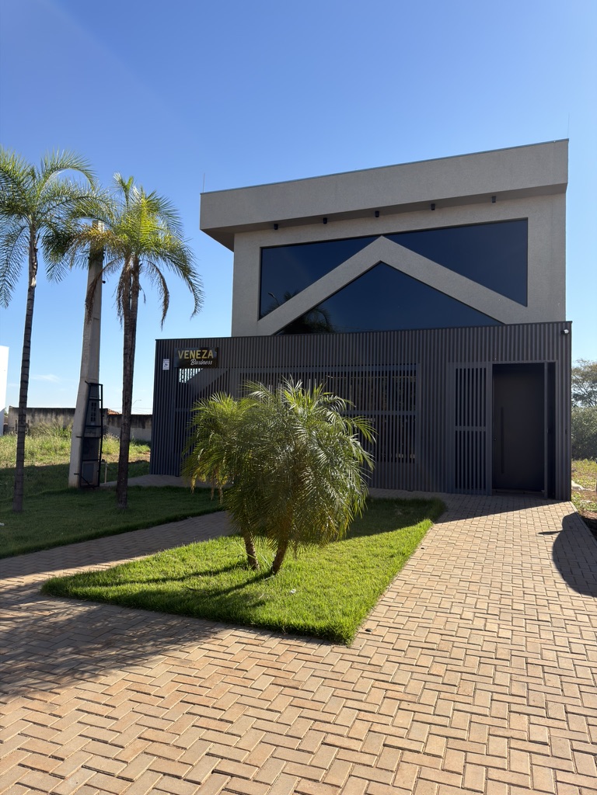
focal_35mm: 24
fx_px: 552
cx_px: 298
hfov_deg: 56.8
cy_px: 398
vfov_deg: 71.6
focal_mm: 6.76
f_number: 1.78
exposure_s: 1/2915
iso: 80
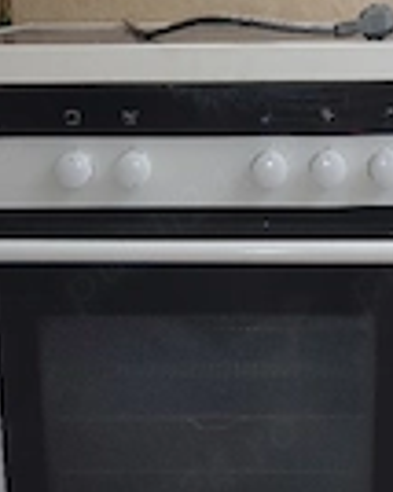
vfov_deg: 27.2
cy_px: 261
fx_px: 1019
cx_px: 253
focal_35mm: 70
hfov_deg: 21.8
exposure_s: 1/100
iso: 317
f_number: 1.8
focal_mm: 5.56
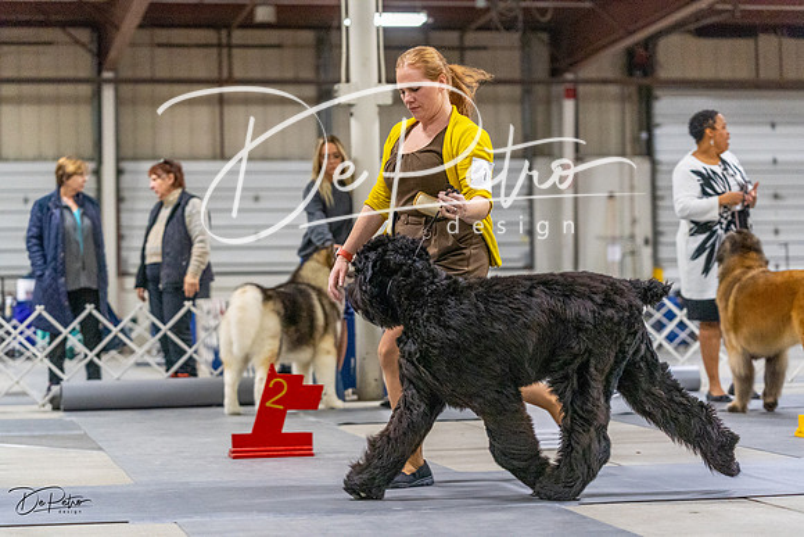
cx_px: 402
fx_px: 2033
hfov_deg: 22.4
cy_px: 268
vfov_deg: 15.0
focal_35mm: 91
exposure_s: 1/320
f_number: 3.2
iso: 6400
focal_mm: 91
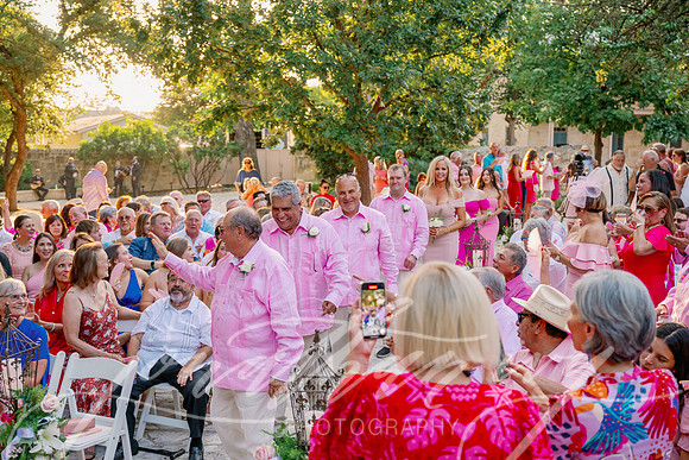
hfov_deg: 49.5
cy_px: 230
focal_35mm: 39
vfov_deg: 34.2
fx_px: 747
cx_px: 344
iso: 320
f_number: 3.5
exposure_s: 1/200
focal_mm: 39
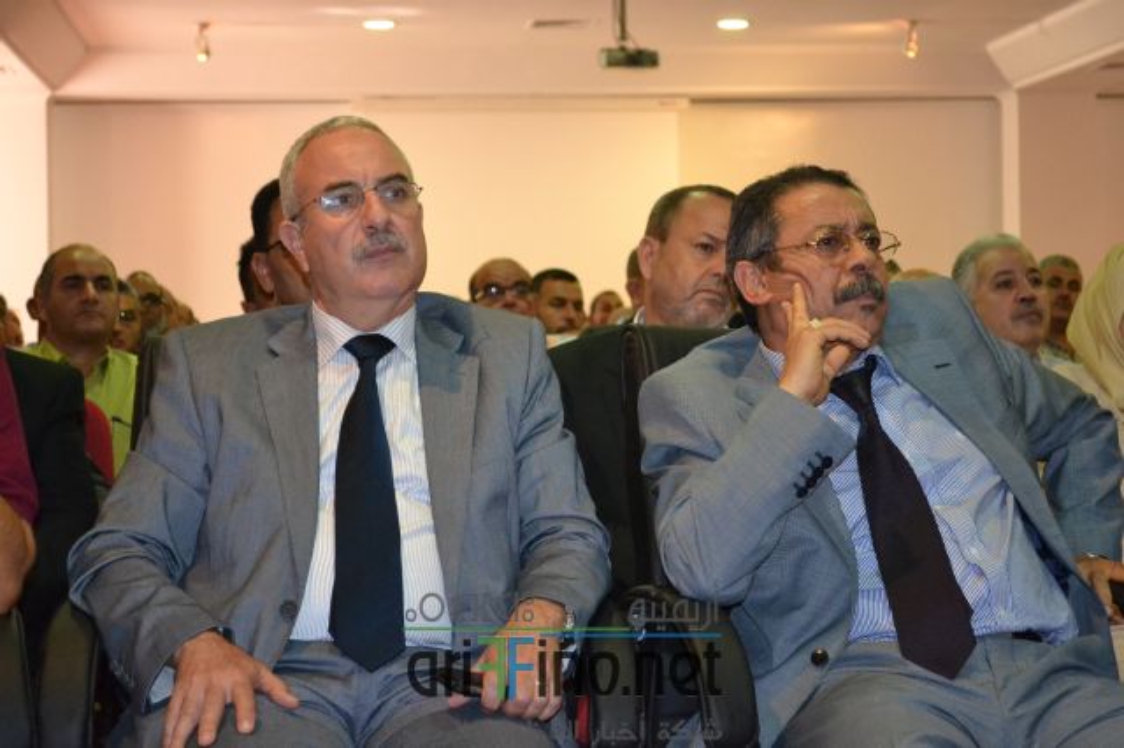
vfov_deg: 16.5
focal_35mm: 82
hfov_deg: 24.6
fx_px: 2574
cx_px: 562
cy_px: 374
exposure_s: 1/60
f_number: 5.6
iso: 3200
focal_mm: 55
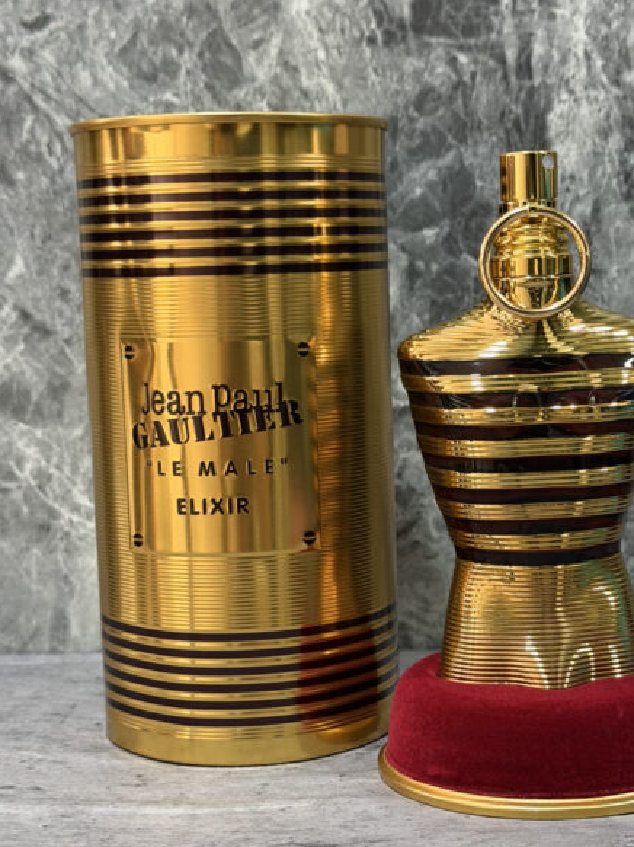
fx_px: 1613
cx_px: 371
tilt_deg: -7.8
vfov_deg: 29.3
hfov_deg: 22.2
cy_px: 504
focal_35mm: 66
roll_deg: +1.1
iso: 500
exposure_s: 1/40
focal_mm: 6.76
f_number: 1.78
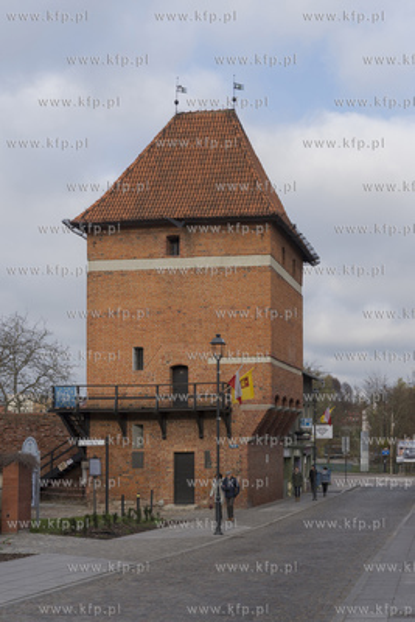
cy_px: 311
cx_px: 208
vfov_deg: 39.6
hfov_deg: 27.0
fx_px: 864
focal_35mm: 50
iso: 400
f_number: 3.5
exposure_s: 1/2500
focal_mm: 50
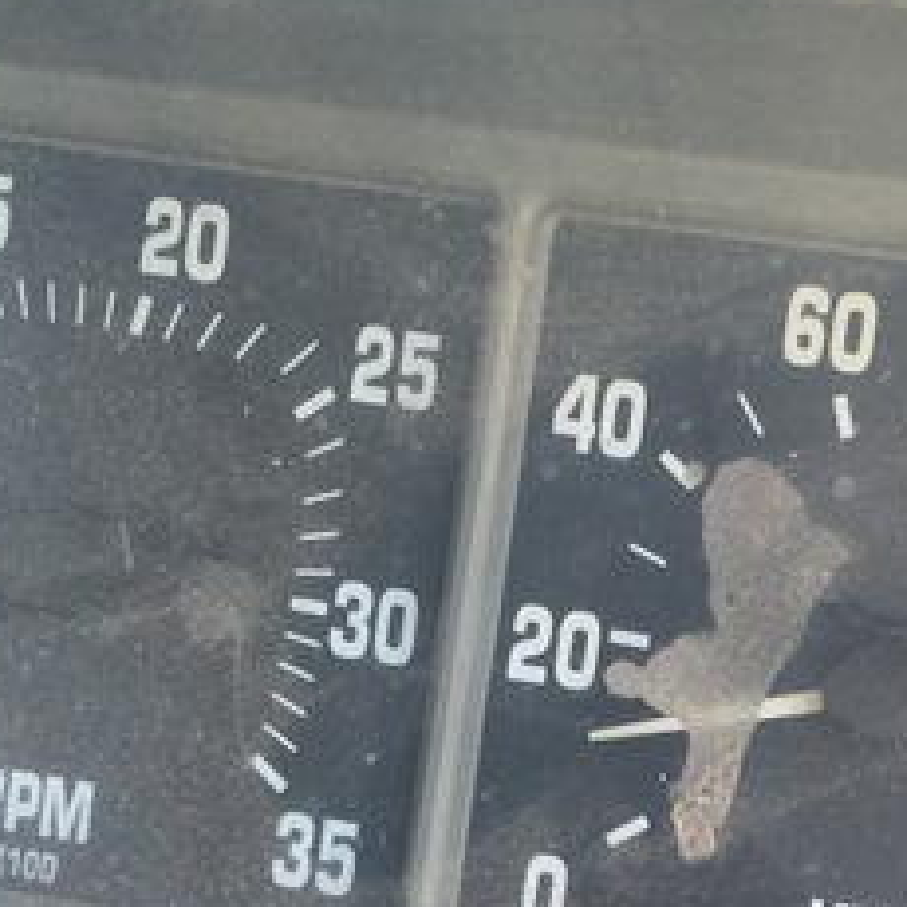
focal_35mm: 89
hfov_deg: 19.1
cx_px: 828
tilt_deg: -32.4
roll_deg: -1.5
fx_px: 2638
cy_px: 875
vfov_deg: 19.0
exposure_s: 1/17
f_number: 2.2
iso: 50
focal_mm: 4.15
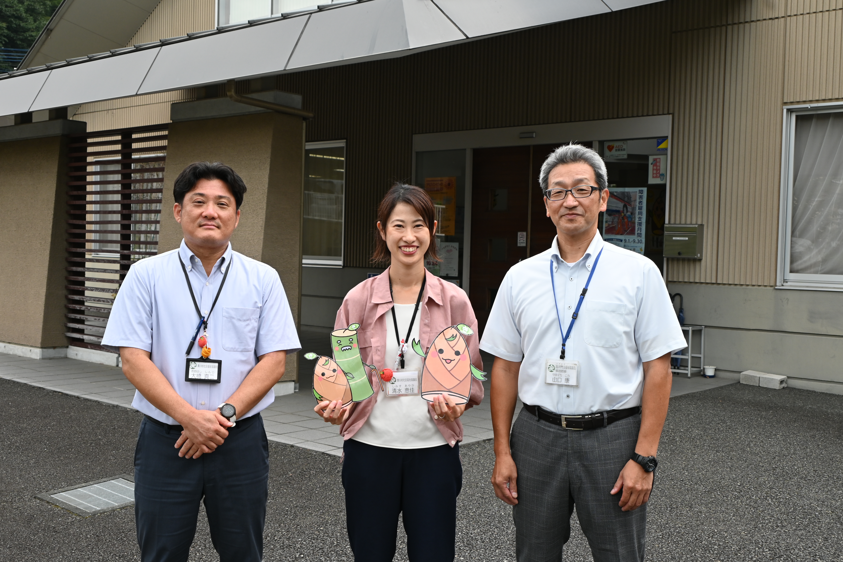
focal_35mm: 42
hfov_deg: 46.4
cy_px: 281
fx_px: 983
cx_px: 422
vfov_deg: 31.9
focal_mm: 28
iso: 220
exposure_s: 1/250
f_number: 5.6
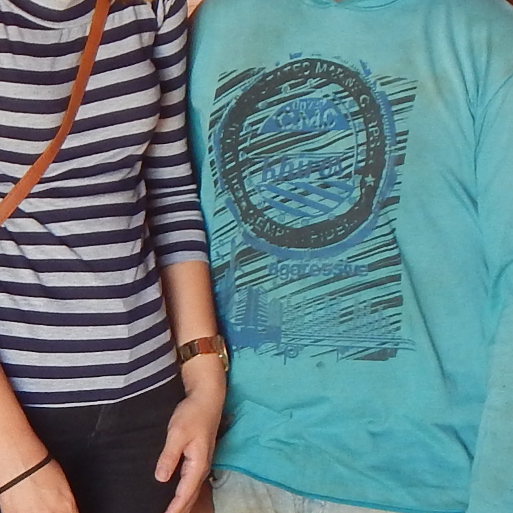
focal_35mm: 161
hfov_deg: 10.8
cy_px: 408
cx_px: 54
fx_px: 2699
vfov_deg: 10.8
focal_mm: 5.6
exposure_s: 1/30
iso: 125
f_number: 3.2
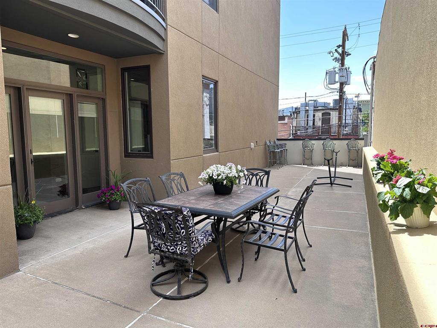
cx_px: 218
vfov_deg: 56.8
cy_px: 164
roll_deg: -0.2
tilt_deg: -5.6
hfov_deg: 71.6
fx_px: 303
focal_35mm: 24
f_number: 1.78
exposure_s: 1/471
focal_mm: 6.86
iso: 80
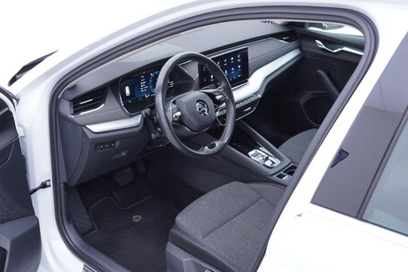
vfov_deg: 31.2
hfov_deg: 45.4
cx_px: 183
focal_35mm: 43
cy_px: 155
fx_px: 487
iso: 160
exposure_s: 1/40
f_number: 2.8
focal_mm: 24
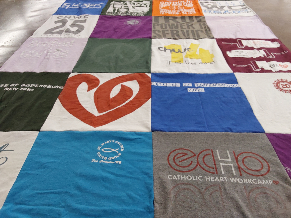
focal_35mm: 28
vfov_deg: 49.7
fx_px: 235
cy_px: 109
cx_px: 146
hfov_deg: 63.4
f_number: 1.9
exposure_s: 1/60
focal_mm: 2.91
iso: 100
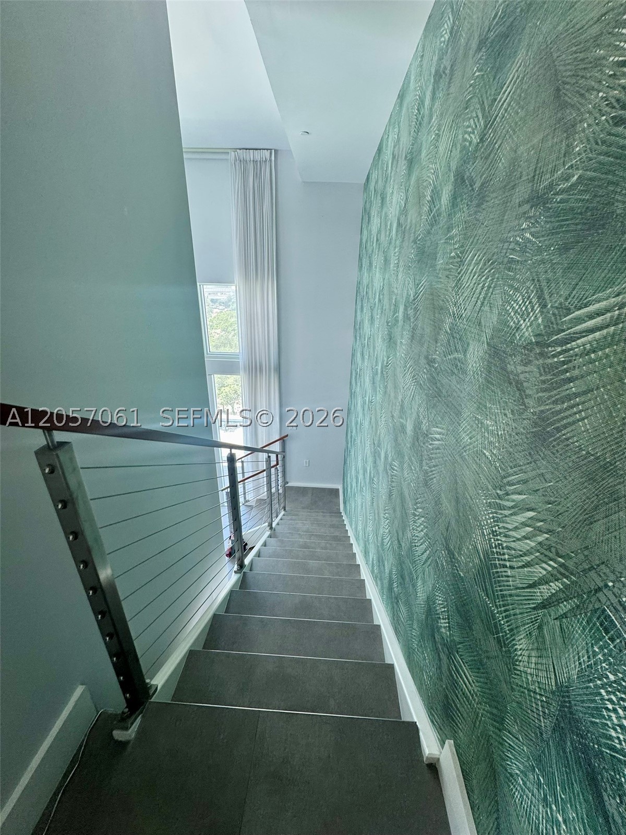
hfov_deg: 85.7
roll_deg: -0.1
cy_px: 418
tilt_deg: -23.4
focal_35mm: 14
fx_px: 338
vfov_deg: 102.1
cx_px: 313
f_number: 2.2
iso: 200
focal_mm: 2.22
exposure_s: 1/120
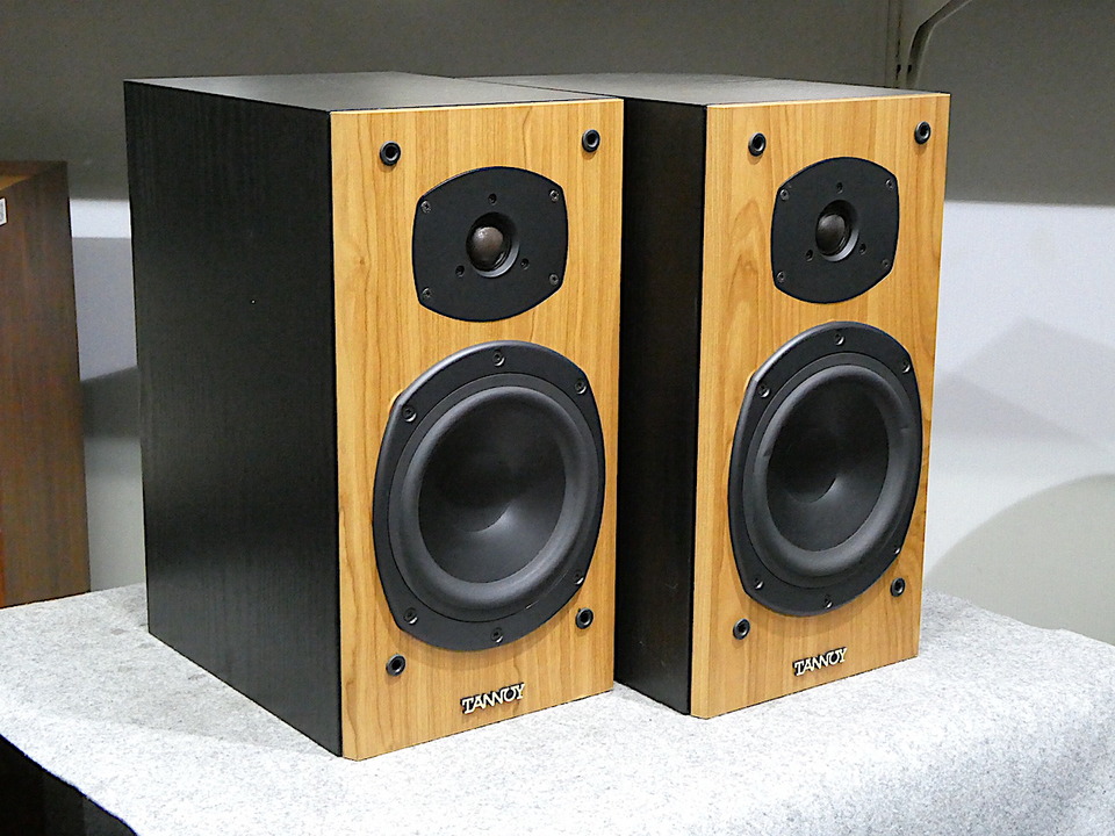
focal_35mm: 57
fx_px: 1836
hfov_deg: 33.8
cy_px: 418
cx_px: 558
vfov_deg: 25.7
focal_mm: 10.3
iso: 1600
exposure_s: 1/25
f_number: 5.6
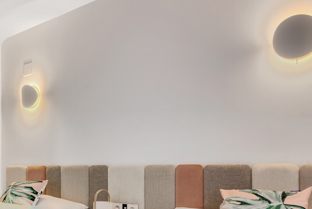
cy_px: 171
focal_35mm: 36
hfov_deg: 50.3
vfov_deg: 35.6
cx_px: 68
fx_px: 312
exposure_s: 1/8
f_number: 10
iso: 100
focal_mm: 16
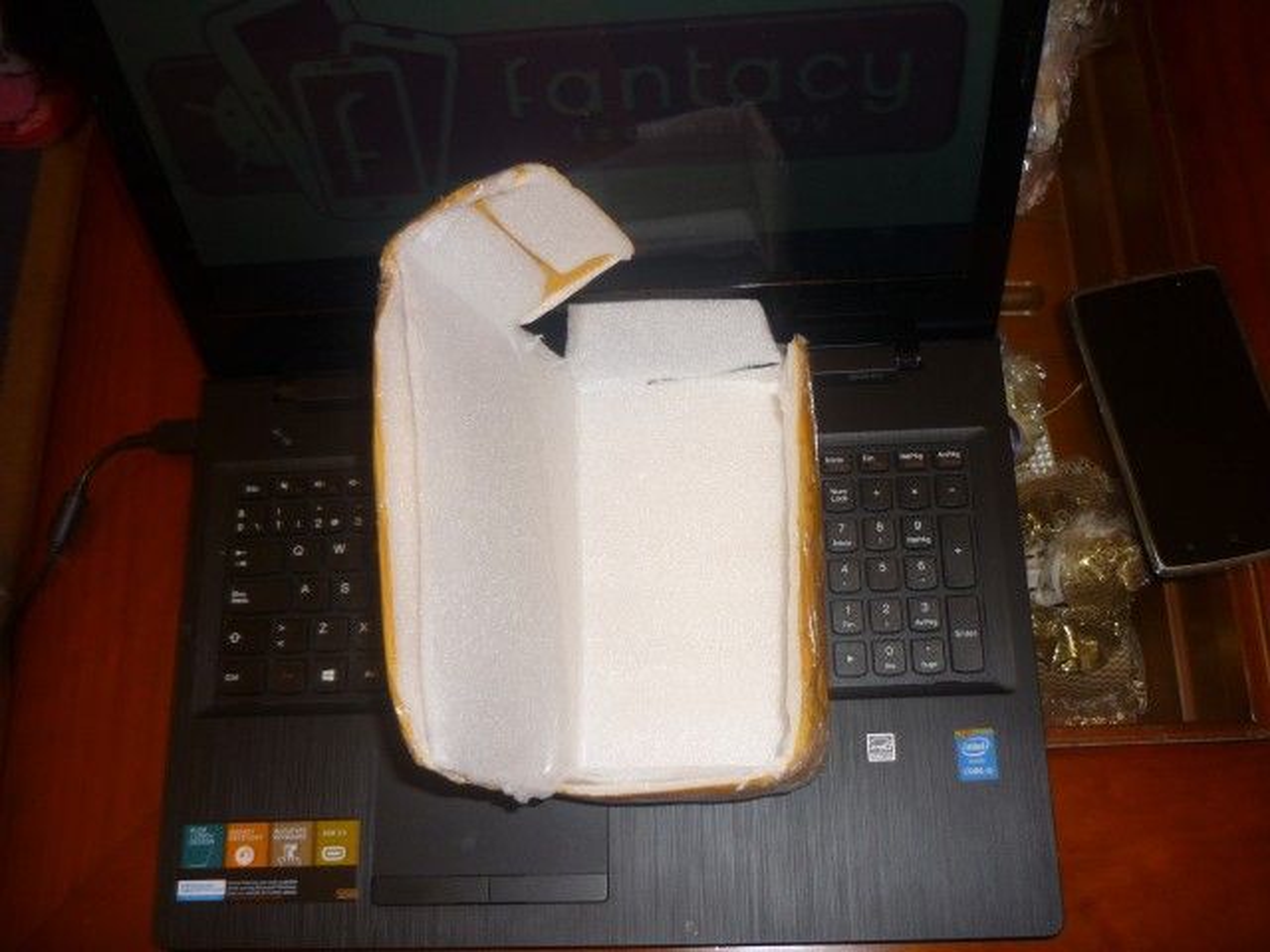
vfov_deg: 42.9
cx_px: 635
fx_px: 1211
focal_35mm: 33
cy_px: 476
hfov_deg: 55.4
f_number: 2.8
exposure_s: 1/30
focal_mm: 5.5
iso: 100
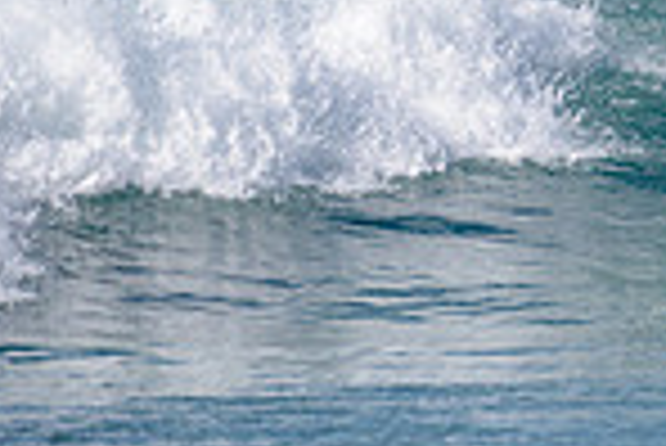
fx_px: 36239
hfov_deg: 1.1
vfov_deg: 0.7
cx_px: 1210
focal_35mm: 1957
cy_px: -16
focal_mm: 500
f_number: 5.6
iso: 160
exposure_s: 1/2000
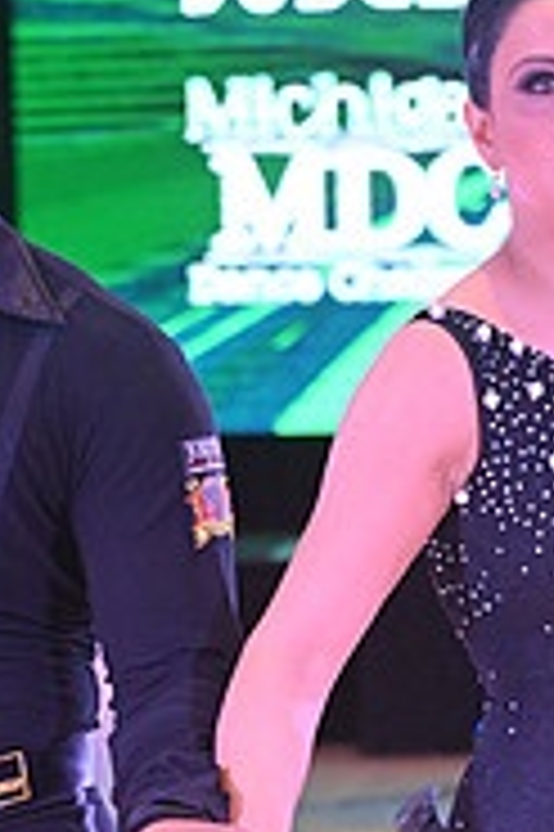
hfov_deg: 5.6
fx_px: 5666
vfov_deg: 8.3
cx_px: 327
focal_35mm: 245
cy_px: 1007
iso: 5000
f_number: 4.5
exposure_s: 1/400
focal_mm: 78
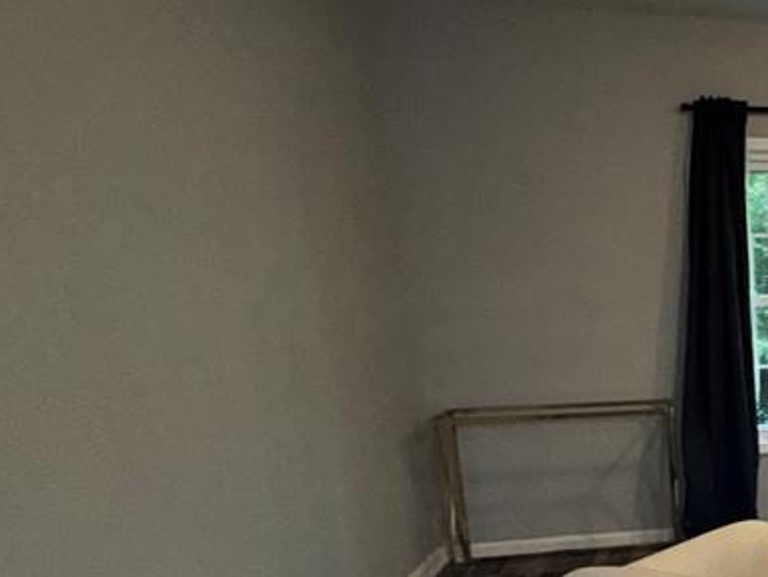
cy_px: 428
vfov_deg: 37.8
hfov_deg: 38.0
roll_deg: -0.2
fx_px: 822
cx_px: 913
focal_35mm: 37
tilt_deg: -14.1
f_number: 2.2
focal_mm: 2.22
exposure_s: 1/60
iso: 200
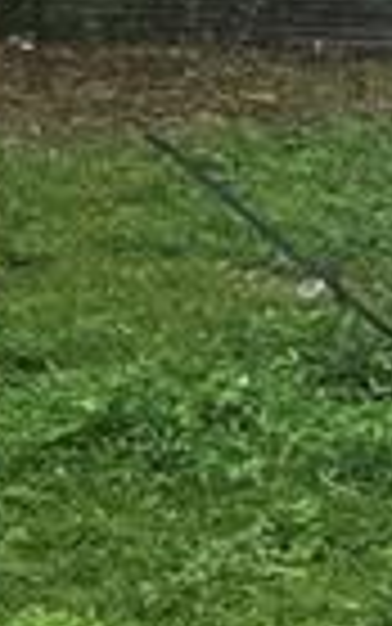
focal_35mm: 179
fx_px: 3057
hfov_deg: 6.6
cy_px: 185
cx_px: 1230
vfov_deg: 11.7
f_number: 1.8
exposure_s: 1/508
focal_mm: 5.4
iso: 125
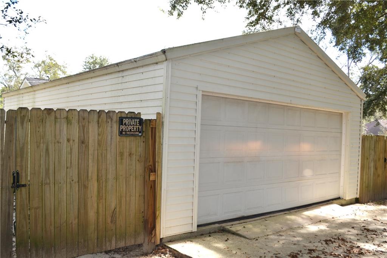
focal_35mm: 30
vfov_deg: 43.6
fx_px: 322
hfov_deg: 61.9
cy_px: 129
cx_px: 194
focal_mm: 20
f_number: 4.5
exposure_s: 1/200
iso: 100
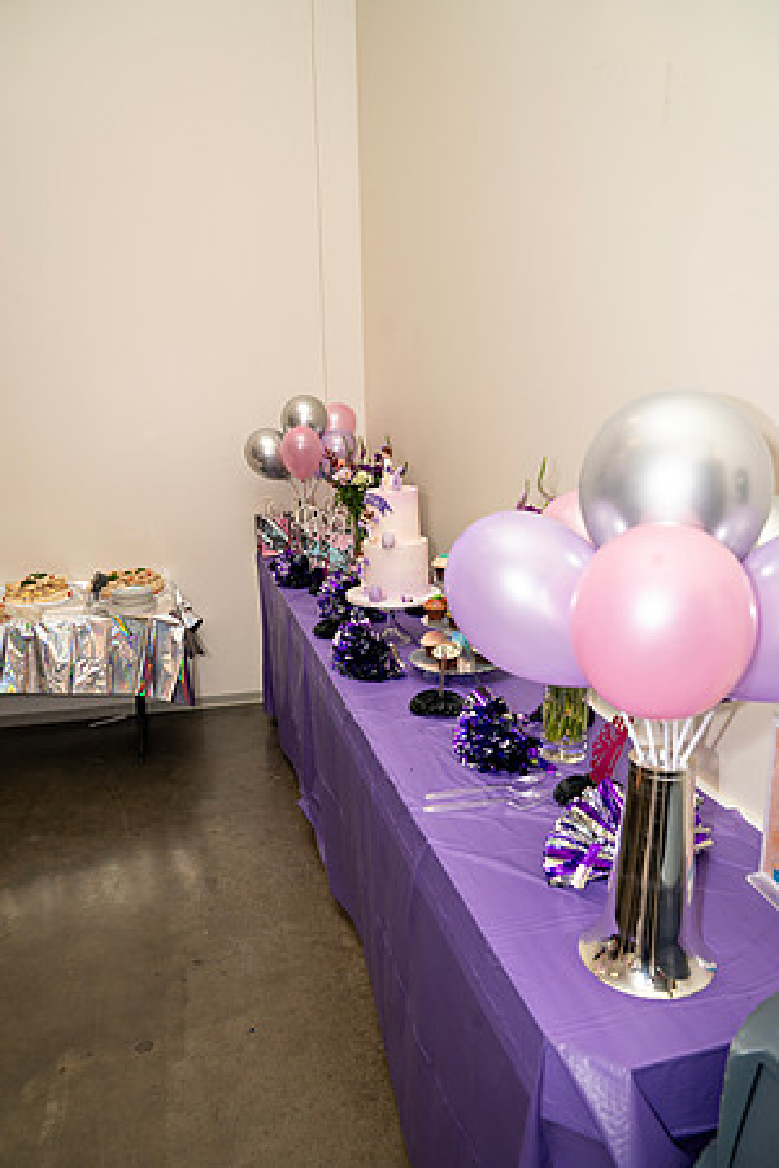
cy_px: 584
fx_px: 811
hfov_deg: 51.3
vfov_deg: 71.5
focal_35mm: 25
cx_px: 390
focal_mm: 25
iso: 250
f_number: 5
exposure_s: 1/160
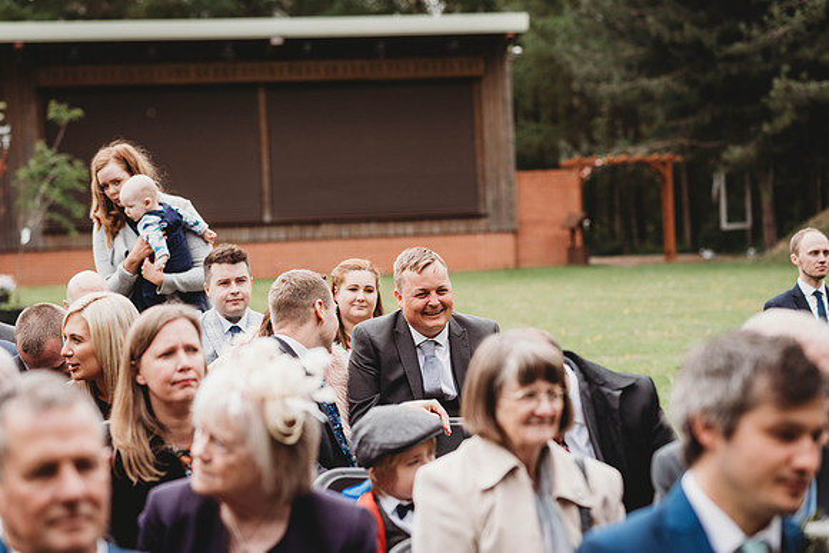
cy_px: 276
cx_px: 414
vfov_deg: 16.1
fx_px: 1958
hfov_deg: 23.9
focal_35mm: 85
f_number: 2.8
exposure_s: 1/2500
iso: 200
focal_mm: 85
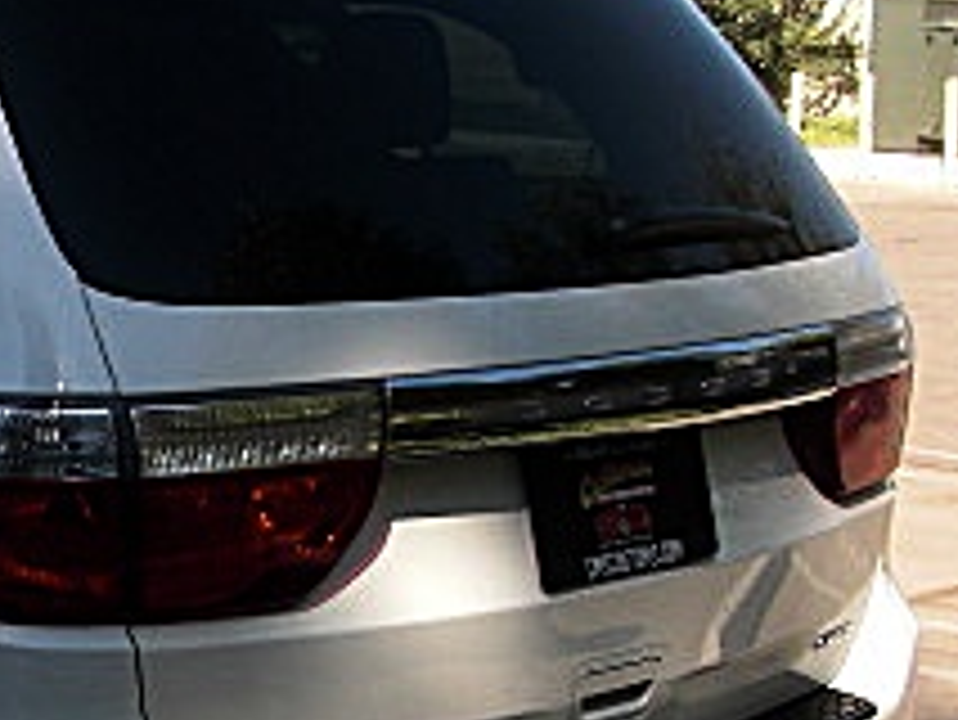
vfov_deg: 13.6
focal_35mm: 108
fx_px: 2991
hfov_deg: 17.3
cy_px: 612
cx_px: -234
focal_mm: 6.3
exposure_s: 1/400
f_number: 2.8
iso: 50
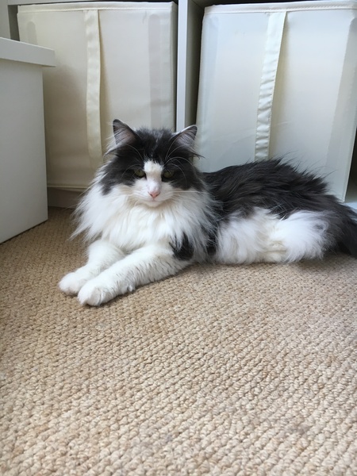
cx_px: 178
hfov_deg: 48.2
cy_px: 238
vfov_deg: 61.7
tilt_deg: -17.0
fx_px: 399
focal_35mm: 29
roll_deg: -2.5
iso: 32
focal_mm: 4.15
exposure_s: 1/33
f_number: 2.2
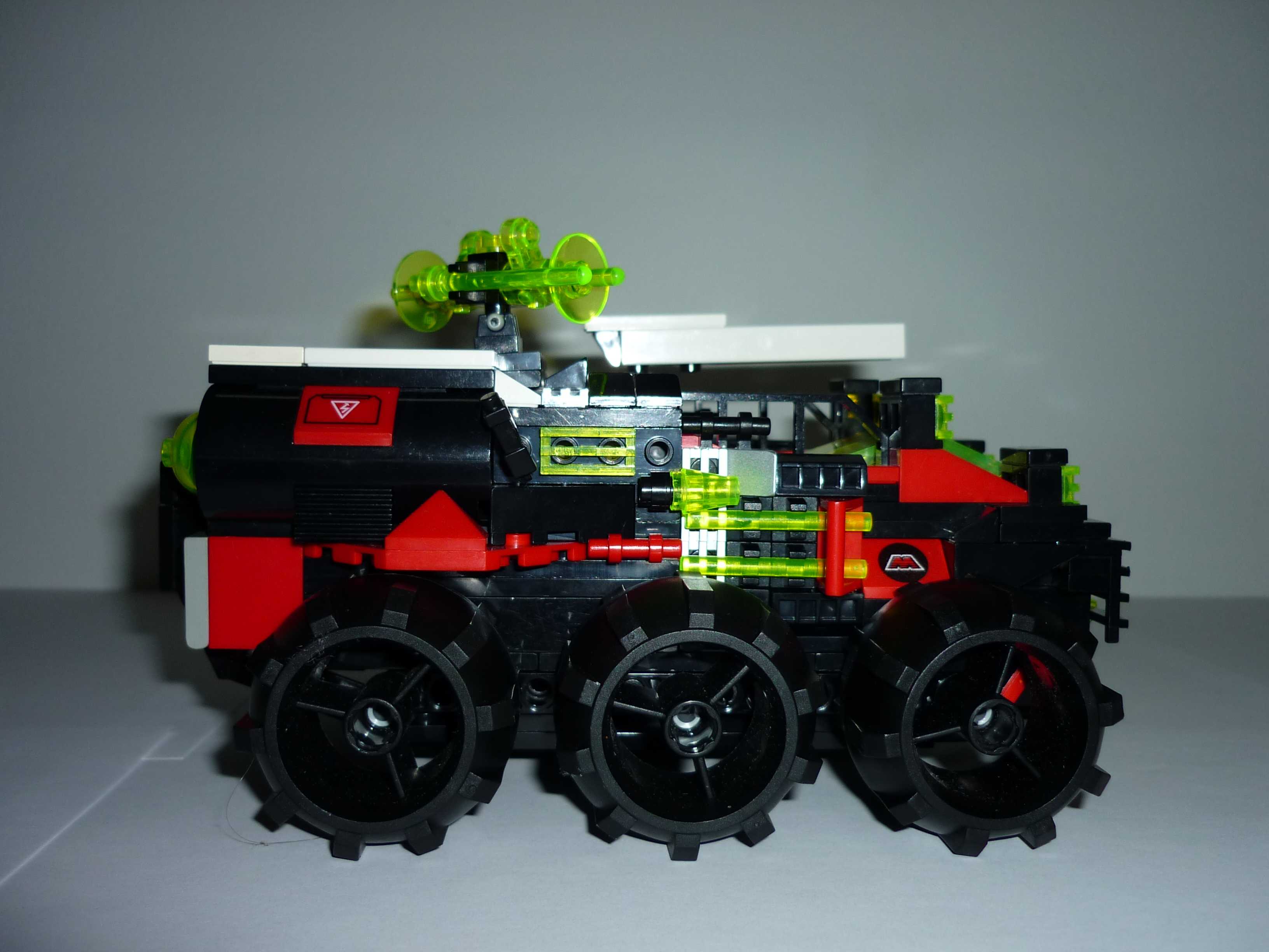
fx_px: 1210
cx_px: 634
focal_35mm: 33
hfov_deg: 55.4
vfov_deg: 42.9
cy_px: 476
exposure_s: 1/30
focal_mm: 5.5
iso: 100
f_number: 2.8
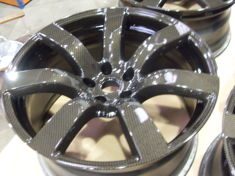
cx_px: 118
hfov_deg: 52.6
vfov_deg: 40.7
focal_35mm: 35
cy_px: 88
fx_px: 238
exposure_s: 1/6
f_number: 2.8
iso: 200
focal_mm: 6.3
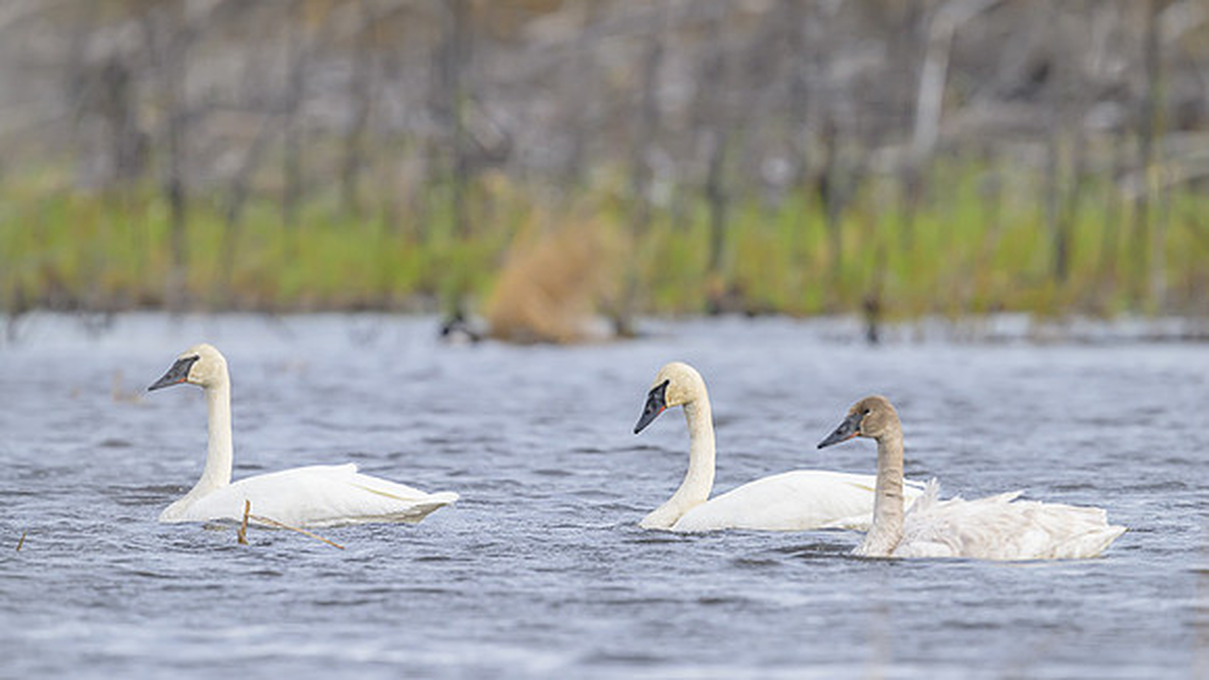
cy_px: 335
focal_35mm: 587
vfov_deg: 2.1
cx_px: 604
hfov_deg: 3.7
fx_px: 18802
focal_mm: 560
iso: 800
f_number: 5.6
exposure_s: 1/2000
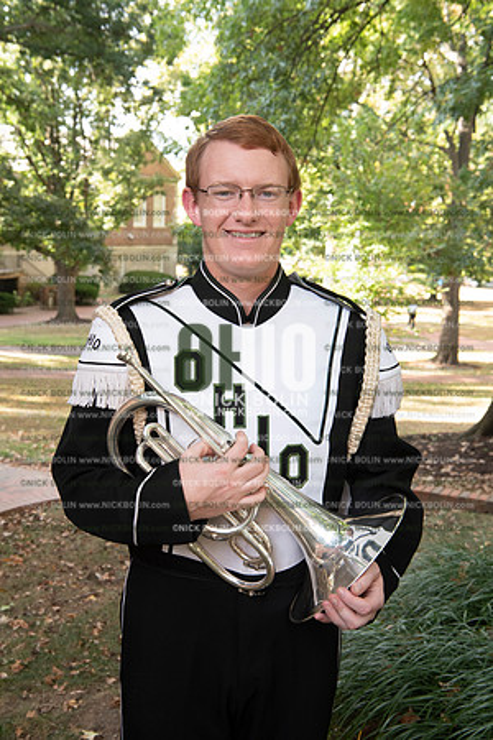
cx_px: 246
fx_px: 986
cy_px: 370
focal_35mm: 48
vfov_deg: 41.1
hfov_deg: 28.1
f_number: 8
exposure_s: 1/100
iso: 800
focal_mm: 48
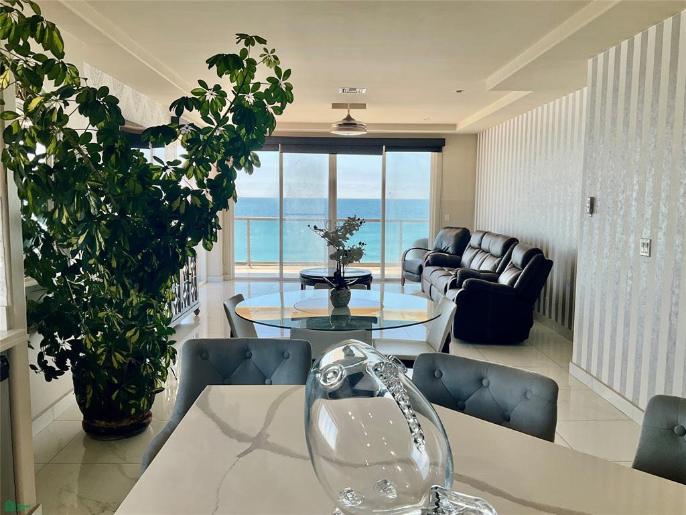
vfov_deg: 48.2
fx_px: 575
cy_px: 258
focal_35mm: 29
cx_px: 343
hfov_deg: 61.7
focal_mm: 3
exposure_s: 1/316
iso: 25
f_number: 1.8
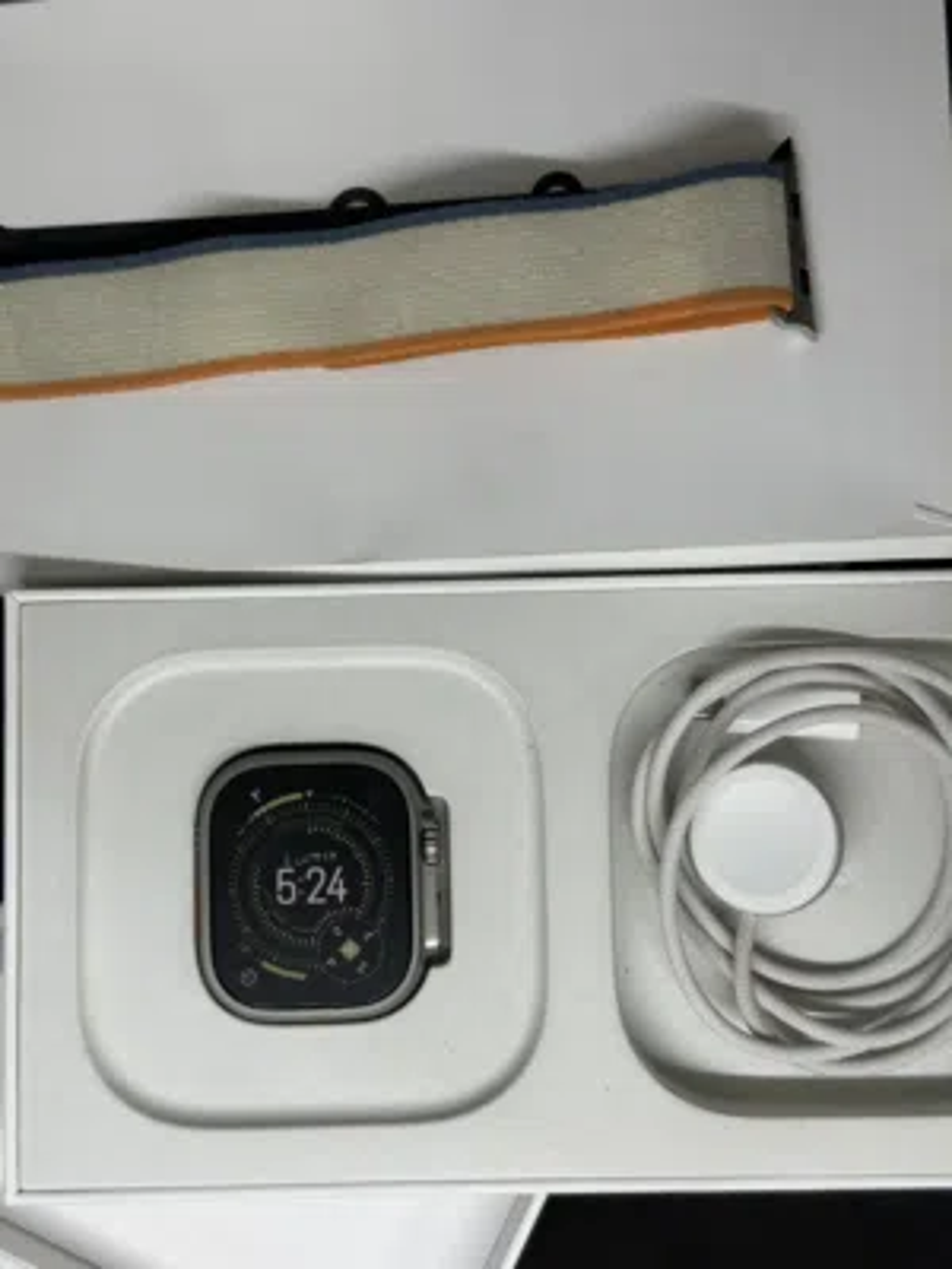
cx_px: 476
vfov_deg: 39.7
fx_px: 1760
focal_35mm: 48
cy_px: 634
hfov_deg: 30.3
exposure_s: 1/123
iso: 40
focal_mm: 6.86
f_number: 1.78
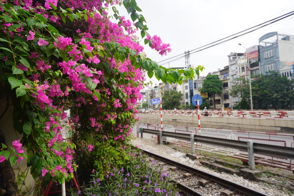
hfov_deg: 76.1
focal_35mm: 23
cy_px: 98
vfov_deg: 55.1
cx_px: 147
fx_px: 188
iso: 100
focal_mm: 23
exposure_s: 1/200
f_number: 5
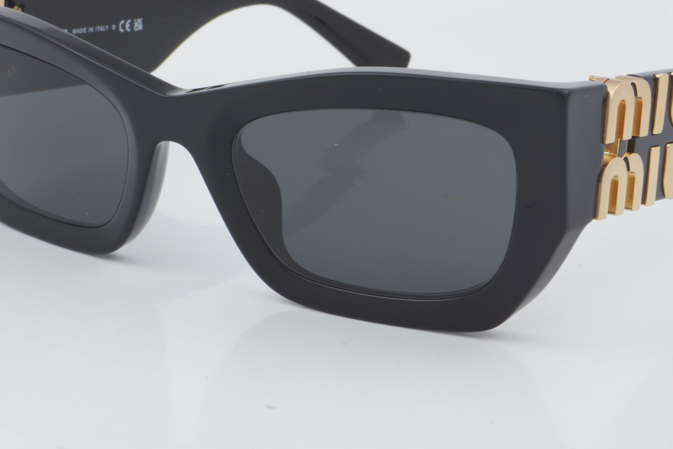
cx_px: 350
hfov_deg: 20.2
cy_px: 158
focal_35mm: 101
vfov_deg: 13.5
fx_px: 1888
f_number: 32
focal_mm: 50
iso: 100
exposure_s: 1/3
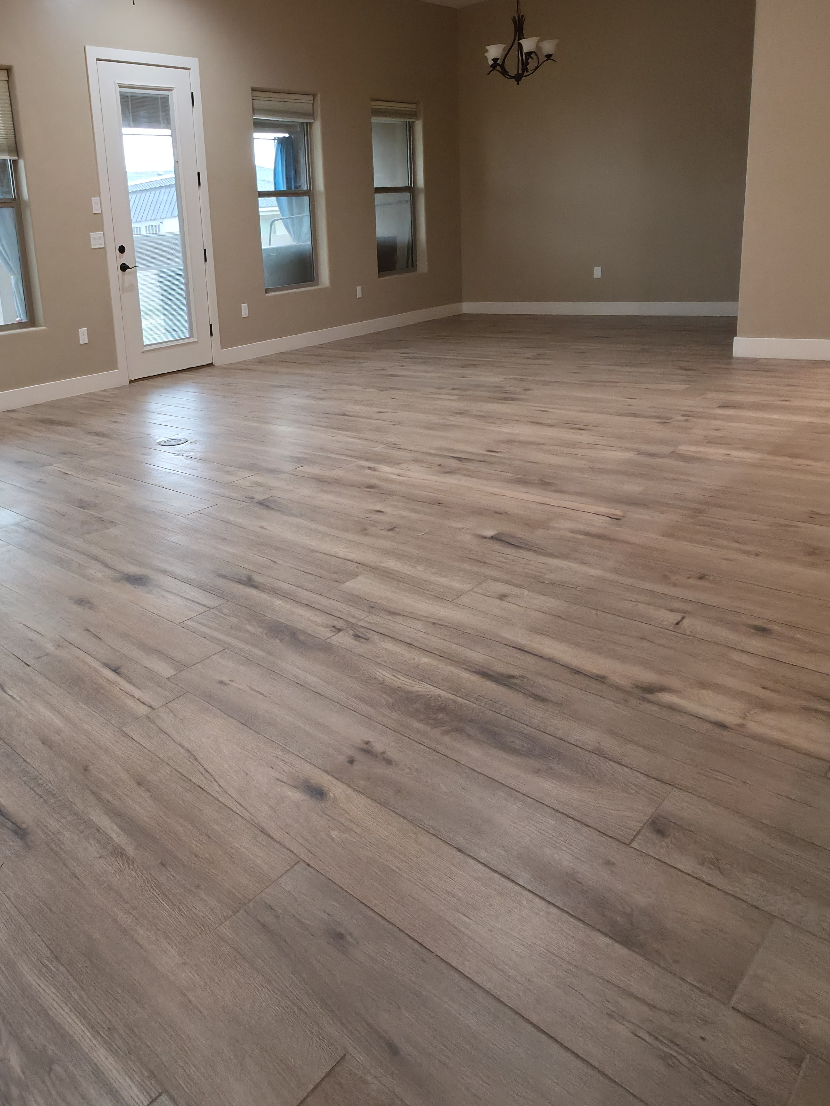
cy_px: 417
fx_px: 639
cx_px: 193
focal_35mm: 20
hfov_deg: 61.7
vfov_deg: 80.3
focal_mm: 2.2
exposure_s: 1/30
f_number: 1.9
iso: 100
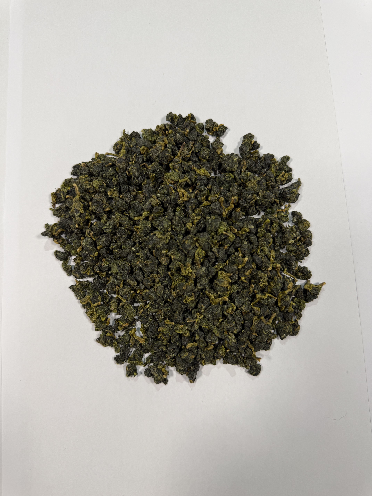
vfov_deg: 71.6
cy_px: 248
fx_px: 344
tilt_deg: -86.9
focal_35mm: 24
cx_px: 186
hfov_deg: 56.8
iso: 80
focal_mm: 6.76
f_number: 1.78
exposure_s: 1/71
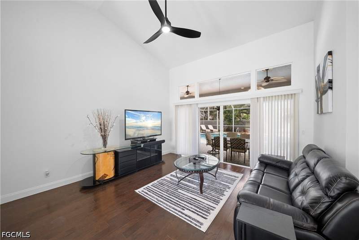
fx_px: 120
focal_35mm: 12
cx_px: 180
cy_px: 120
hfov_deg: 112.6
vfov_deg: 90.1
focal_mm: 12
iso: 2000
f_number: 10
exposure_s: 1/13
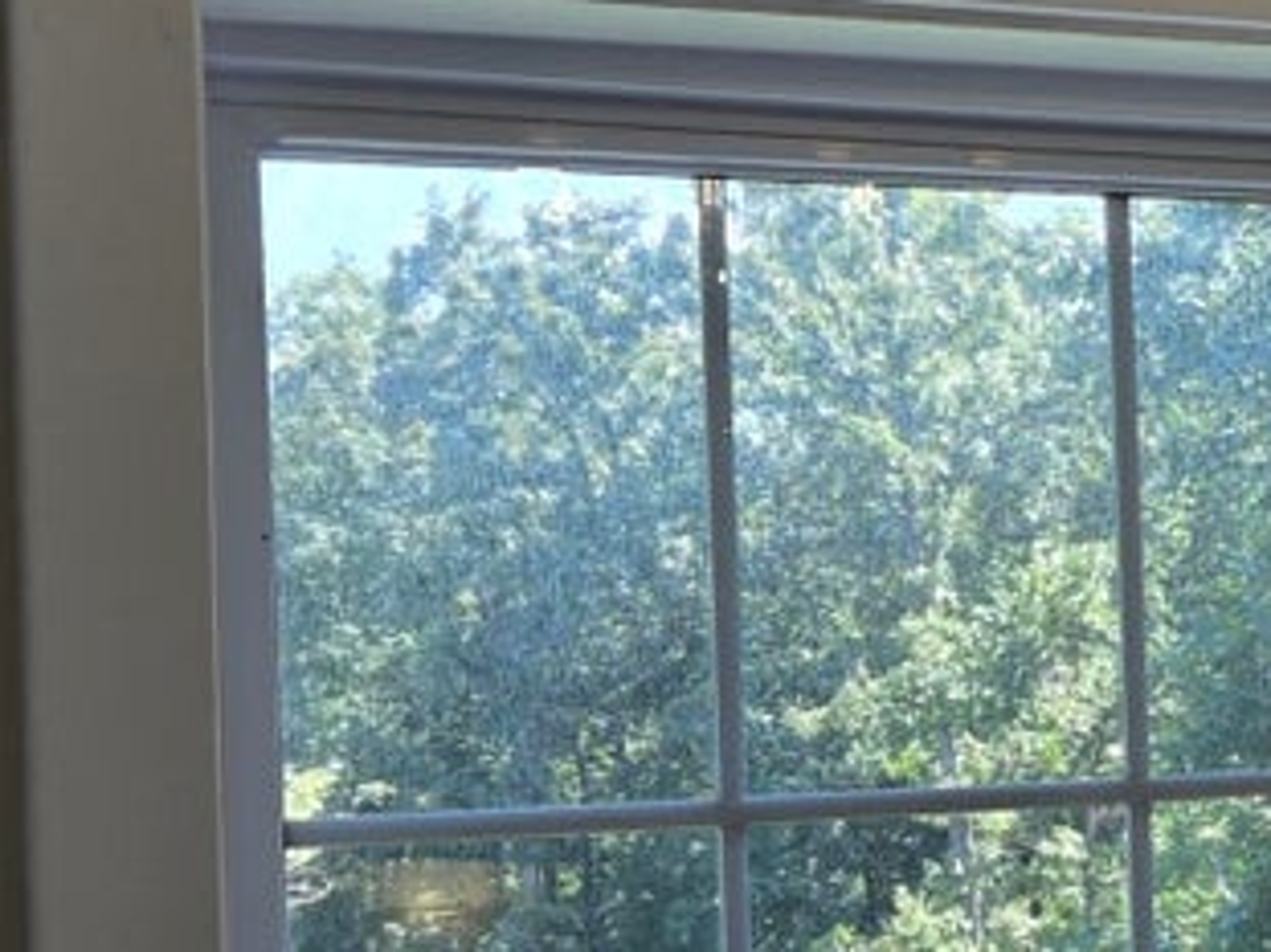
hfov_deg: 18.5
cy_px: 564
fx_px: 3707
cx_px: 1514
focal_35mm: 101
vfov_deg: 14.6
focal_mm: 5.4
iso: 25
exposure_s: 1/136
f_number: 1.8
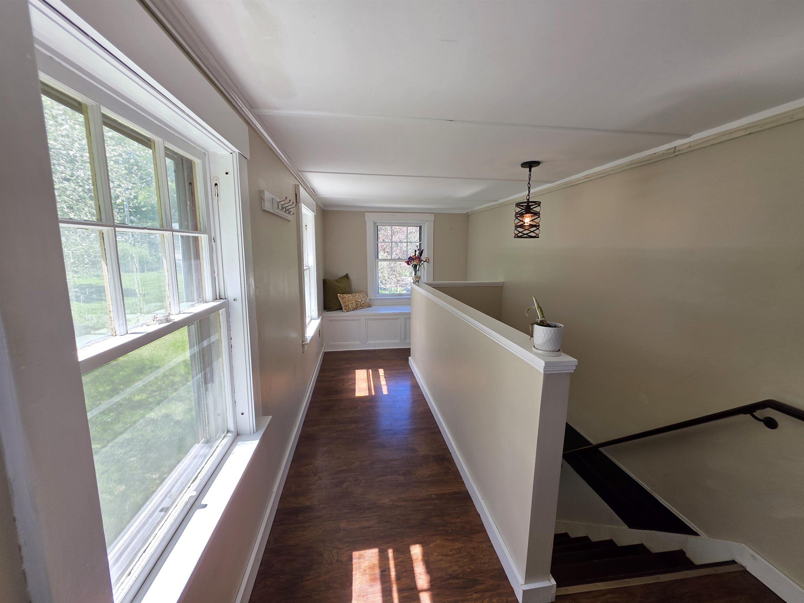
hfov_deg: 106.2
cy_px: 302
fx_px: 302
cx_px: 402
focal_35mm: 13
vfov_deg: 89.9
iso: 32
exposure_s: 1/120
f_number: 1.9
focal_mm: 2.2
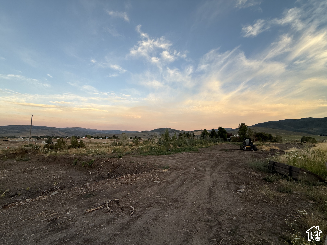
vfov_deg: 85.7
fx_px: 132
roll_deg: +0.5
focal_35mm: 14
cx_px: 164
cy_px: 122
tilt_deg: +8.0
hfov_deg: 102.1
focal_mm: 2.22
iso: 50
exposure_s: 1/169
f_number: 2.2
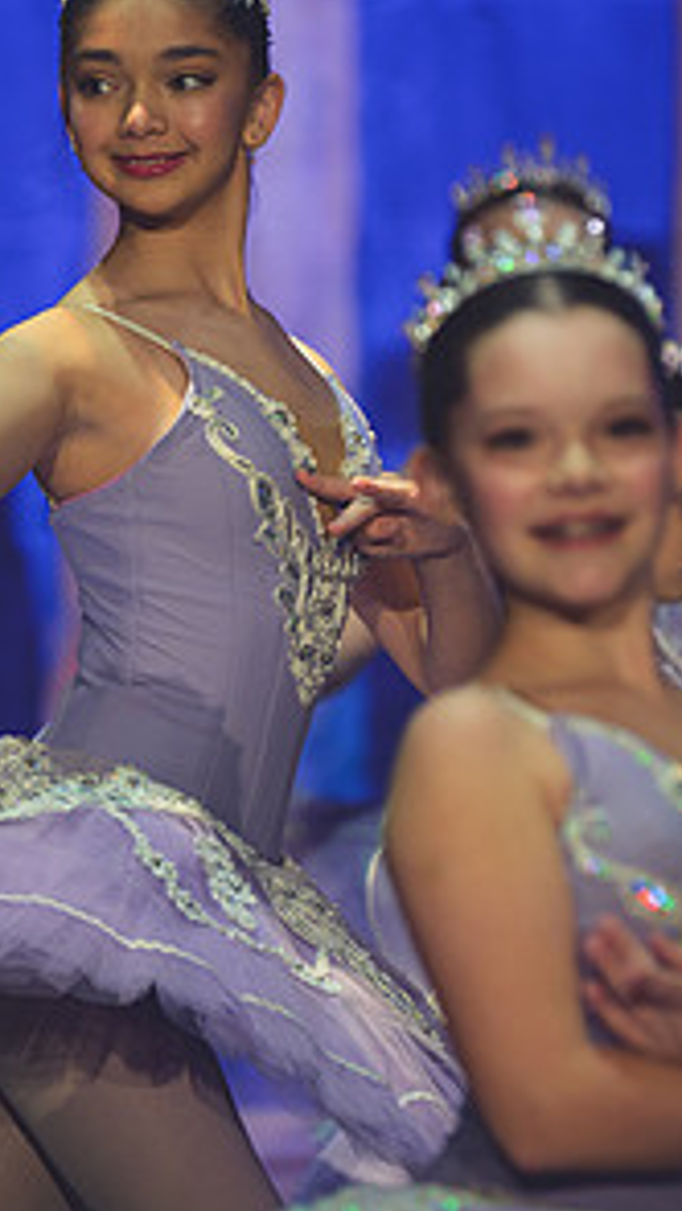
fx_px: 11924
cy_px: 466
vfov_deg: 5.8
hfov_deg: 3.3
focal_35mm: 371
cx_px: 160
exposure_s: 1/320
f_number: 2.8
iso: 1000
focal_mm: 180
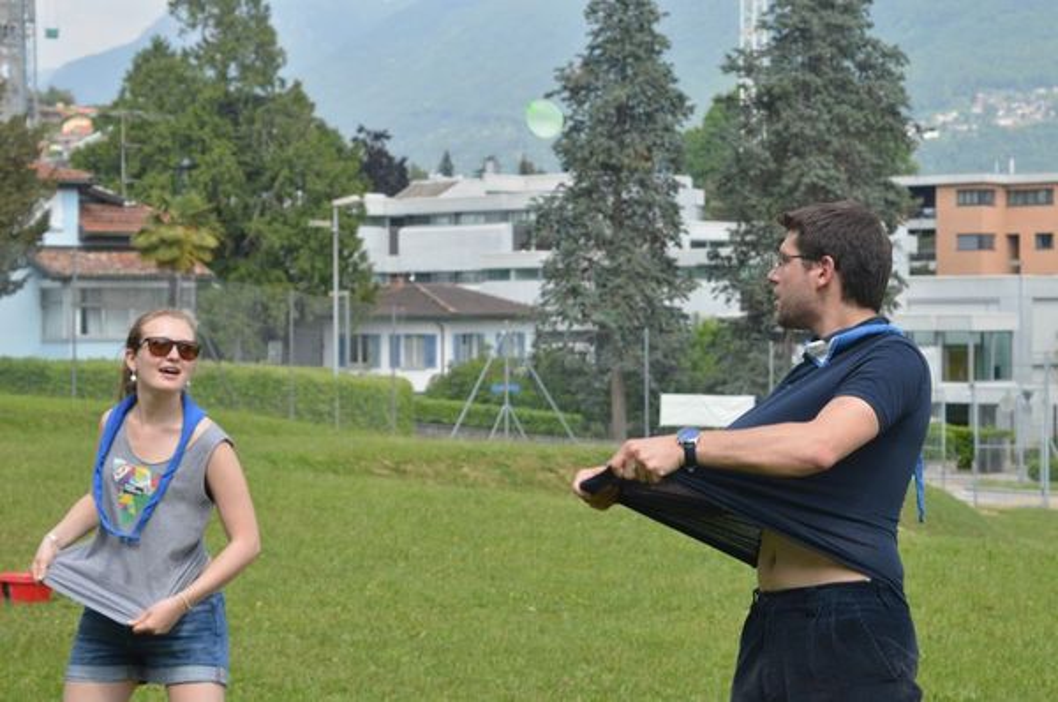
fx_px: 2421
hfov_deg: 24.7
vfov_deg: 16.5
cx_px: 529
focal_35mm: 82
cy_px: 351
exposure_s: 1/200
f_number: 7.1
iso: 100
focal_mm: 55
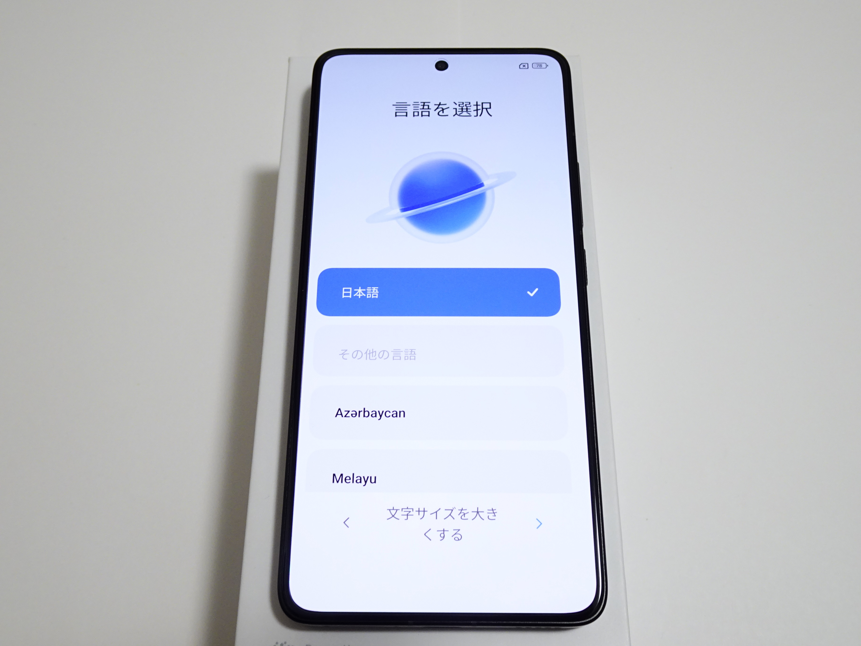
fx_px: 821
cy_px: 323
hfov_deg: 55.4
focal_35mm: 33
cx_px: 430
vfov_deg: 42.9
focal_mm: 5.57
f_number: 4
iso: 200
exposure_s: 1/13
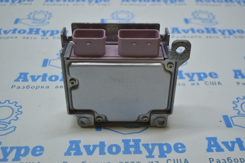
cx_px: 122
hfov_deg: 42.4
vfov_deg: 28.9
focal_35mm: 46
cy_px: 82
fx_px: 316
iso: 400
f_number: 4.2
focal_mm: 31
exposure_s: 1/100
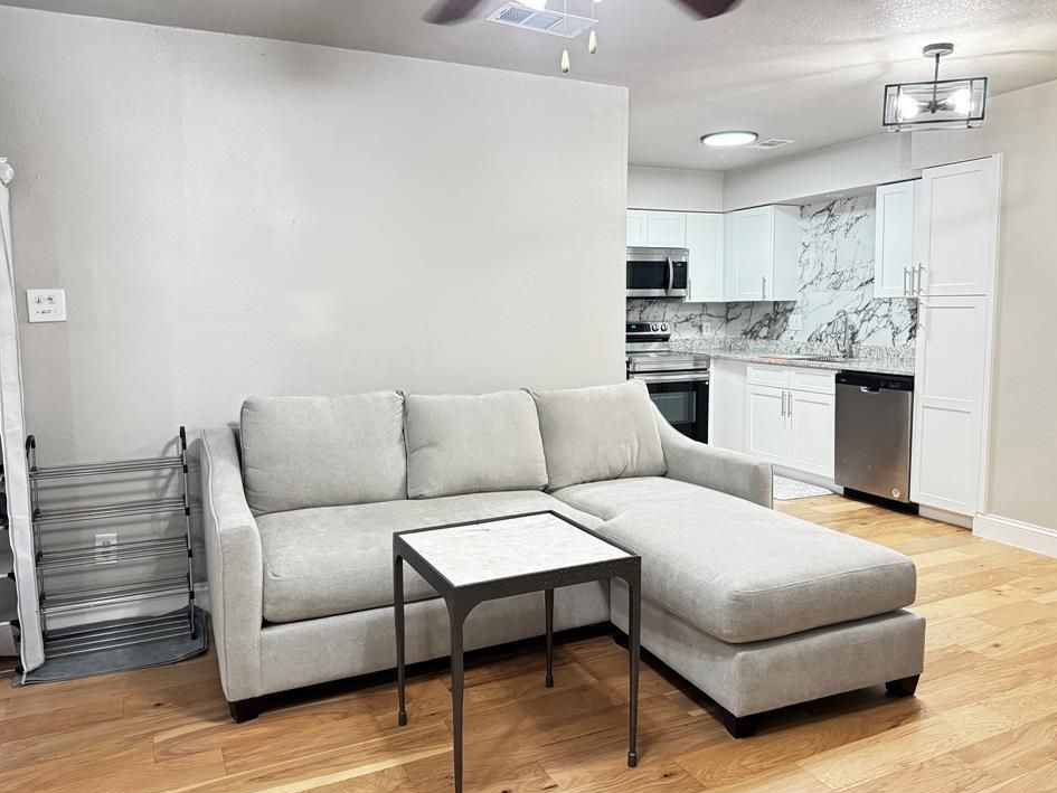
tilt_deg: -5.3
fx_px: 794
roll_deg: +1.0
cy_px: 376
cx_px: 536
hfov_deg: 67.3
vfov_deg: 53.0
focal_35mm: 26
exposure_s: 1/60
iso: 500
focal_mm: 6.76
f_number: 1.78
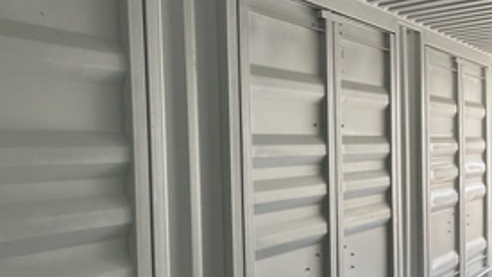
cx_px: 197
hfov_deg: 44.3
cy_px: 180
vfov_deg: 25.9
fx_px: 600
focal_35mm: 46
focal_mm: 3
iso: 100
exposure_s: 1/60
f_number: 1.8
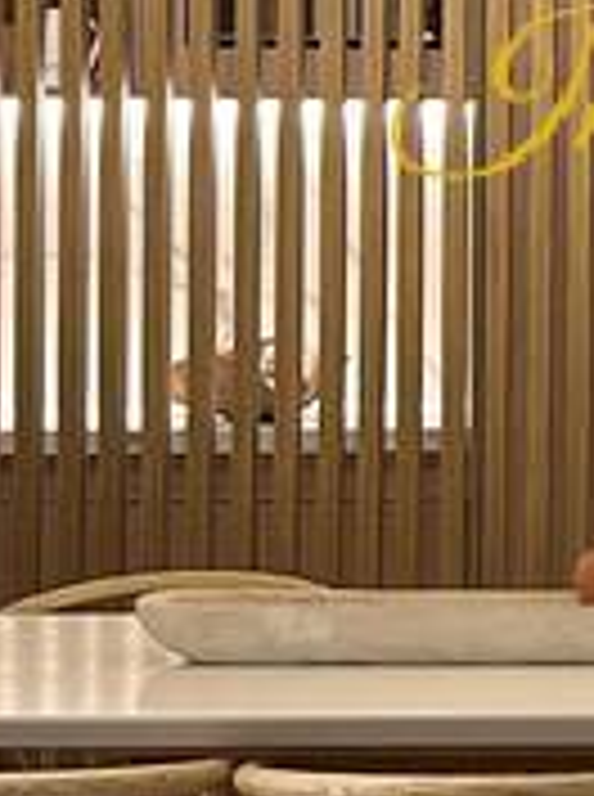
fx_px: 3651
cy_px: 157
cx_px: 981
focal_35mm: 159
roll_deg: -0.2
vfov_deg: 12.4
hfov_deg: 9.0
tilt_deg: +0.1
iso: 125
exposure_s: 1/60
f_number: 1.5
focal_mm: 5.7
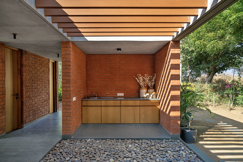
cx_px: 122
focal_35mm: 23
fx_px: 155
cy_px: 81
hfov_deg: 76.1
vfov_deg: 55.1
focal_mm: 23
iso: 100
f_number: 9
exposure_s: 1/50
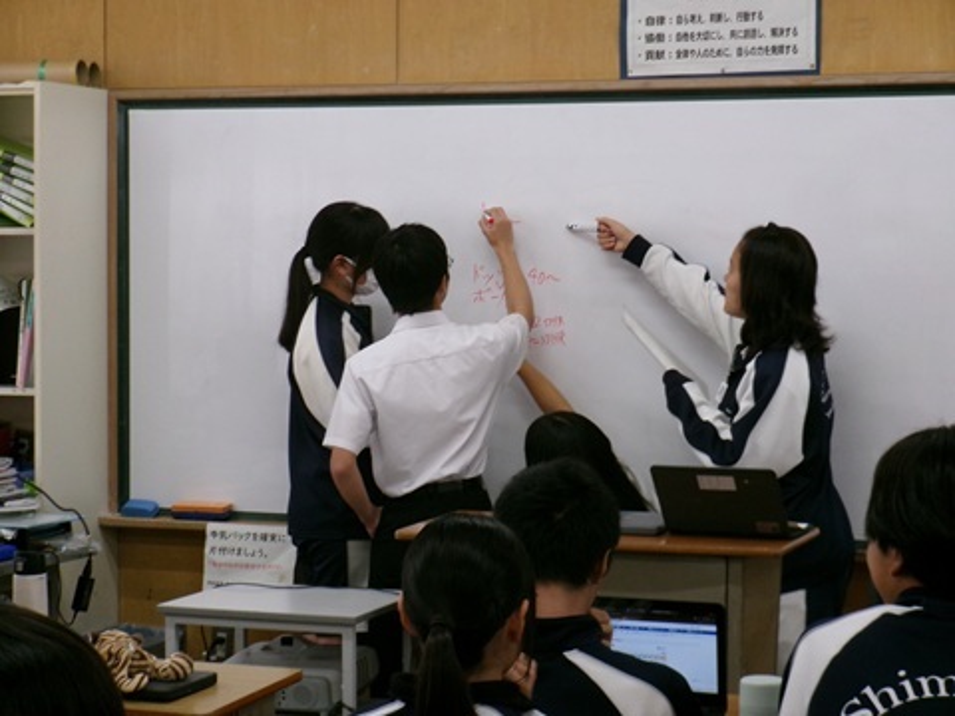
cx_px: 478
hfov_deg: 20.7
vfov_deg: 15.6
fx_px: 2621
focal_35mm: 95
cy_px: 358
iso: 367
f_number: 5.8
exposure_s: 1/60
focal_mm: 16.9
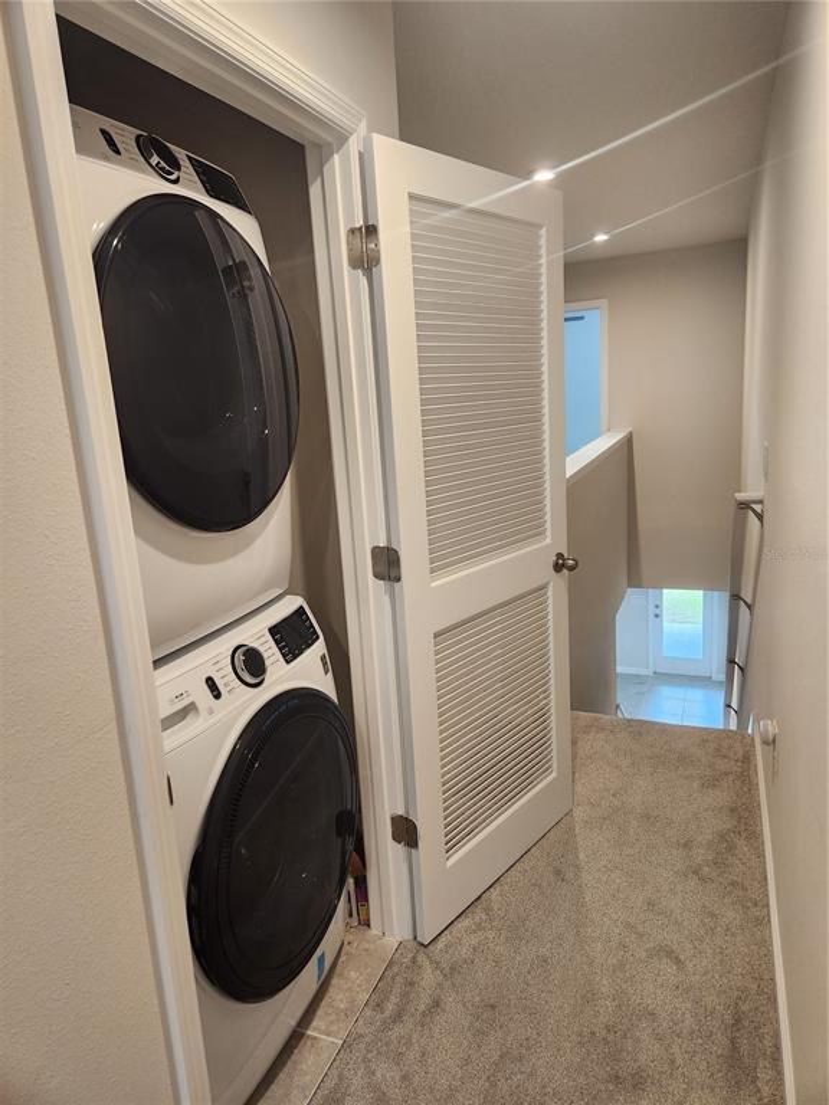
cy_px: 552
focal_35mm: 23
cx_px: 414
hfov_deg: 58.9
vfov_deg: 73.9
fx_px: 734
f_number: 1.8
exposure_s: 1/120
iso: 250
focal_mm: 5.4
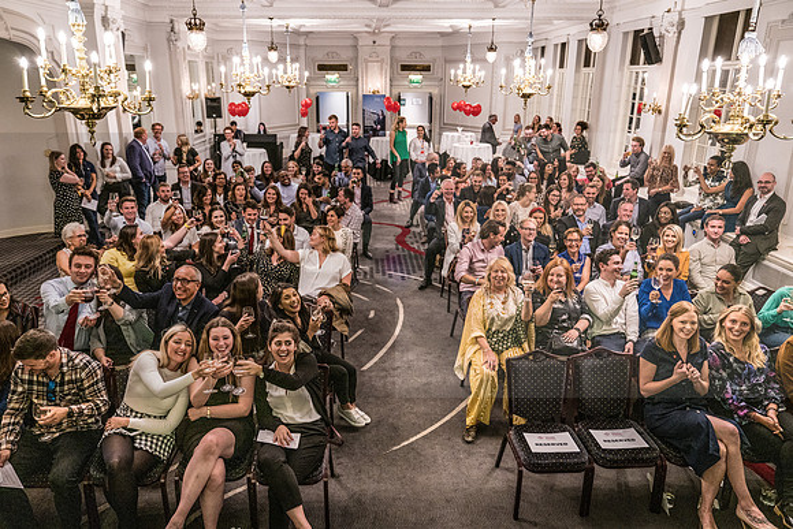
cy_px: 267
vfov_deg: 50.7
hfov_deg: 70.8
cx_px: 381
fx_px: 558
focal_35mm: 25
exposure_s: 1/60
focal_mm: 24
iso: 3200
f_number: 2.8
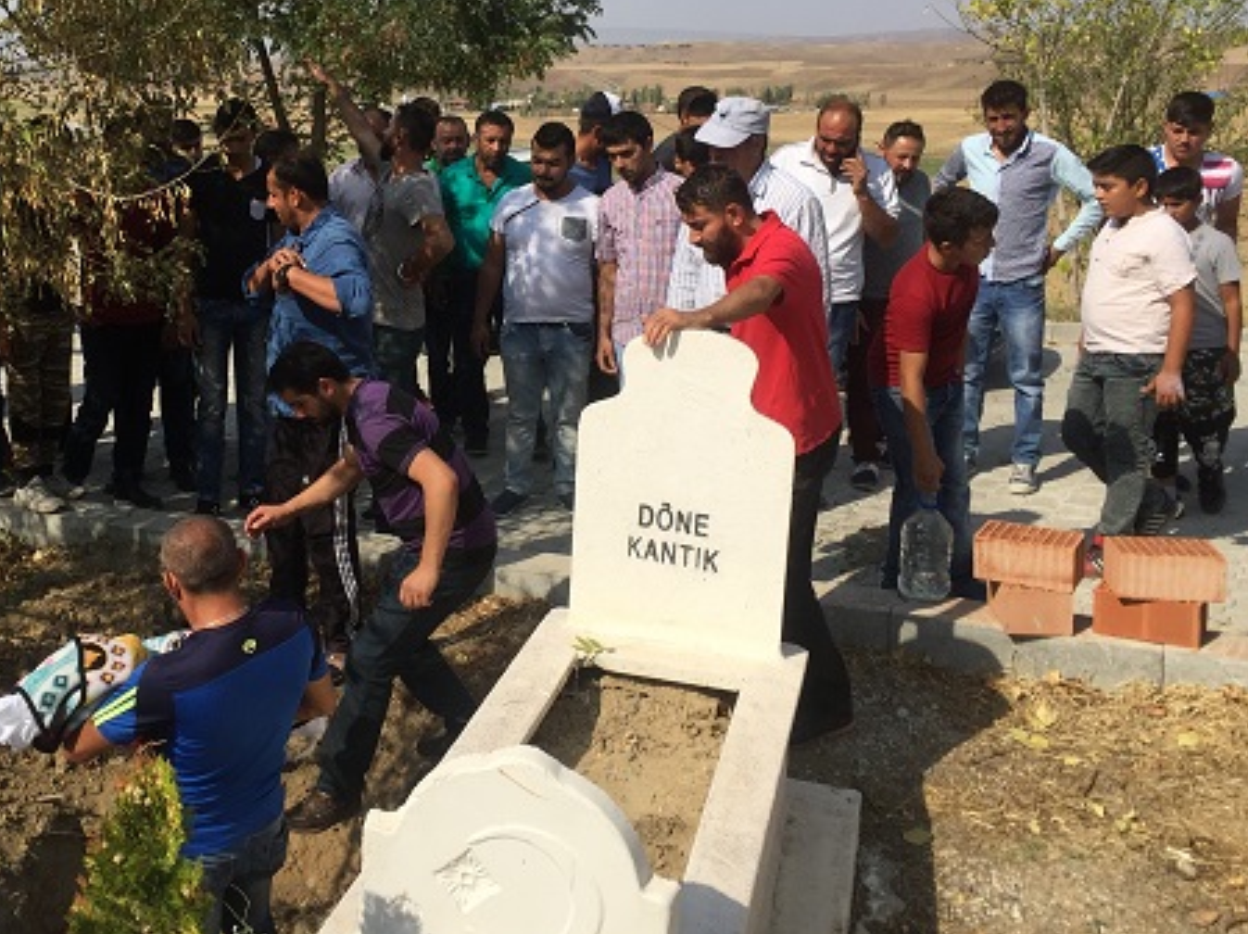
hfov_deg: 43.9
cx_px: 378
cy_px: 352
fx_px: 1513
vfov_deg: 34.1
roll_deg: -0.7
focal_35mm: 42
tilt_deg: -10.2
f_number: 2.2
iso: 32
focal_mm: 4.15
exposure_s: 1/3049
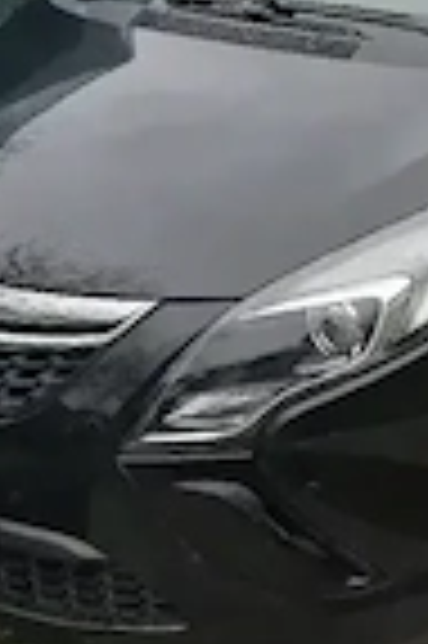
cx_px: 446
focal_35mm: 67
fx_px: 1198
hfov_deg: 19.6
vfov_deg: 28.3
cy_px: 5
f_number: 1.8
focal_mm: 5.54
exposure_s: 1/323
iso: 50
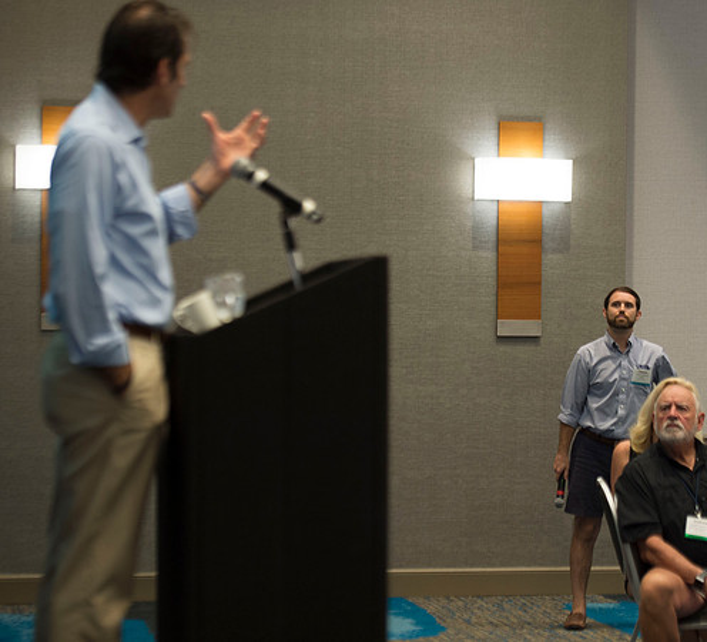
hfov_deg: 15.0
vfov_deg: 13.7
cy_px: 343
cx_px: 471
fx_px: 2678
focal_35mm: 121
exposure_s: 1/160
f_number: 2.8
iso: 1250
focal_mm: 92
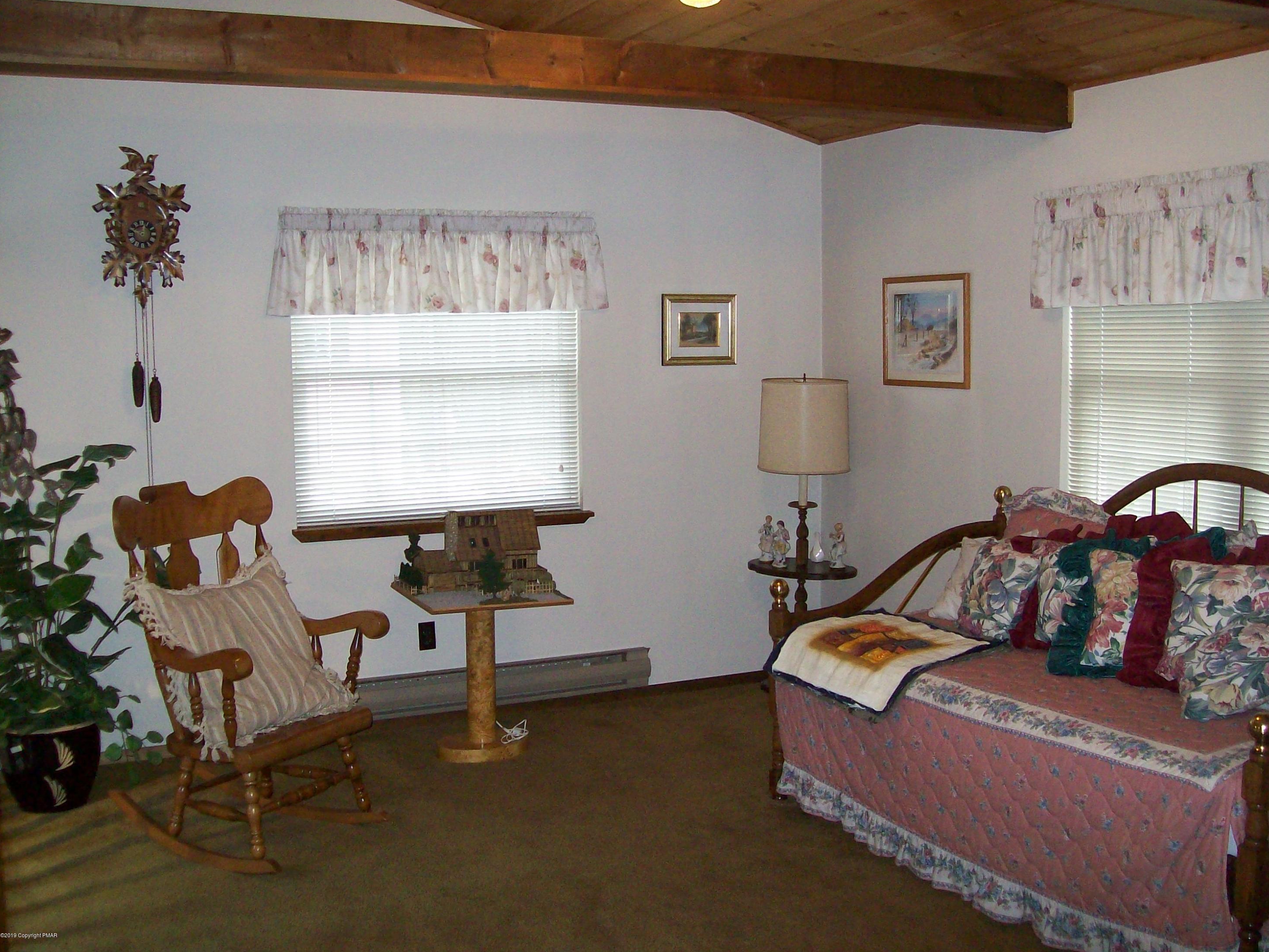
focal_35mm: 37
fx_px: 1356
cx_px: 650
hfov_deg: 50.1
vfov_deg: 38.7
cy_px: 477
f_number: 2.7
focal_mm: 6
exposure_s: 1/64
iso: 200
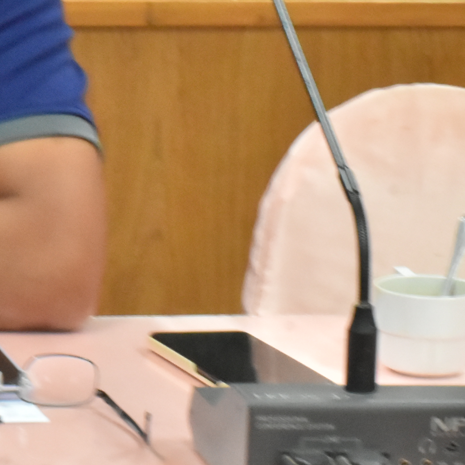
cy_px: -103
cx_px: -322
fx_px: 3921
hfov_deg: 6.7
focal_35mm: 258
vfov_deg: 6.7
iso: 3200
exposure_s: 1/10
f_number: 20
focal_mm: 52
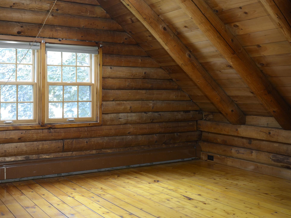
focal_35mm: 41
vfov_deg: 35.0
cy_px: 86
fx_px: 345
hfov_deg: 45.4
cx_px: 111
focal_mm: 18
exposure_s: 5
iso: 100
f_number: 8
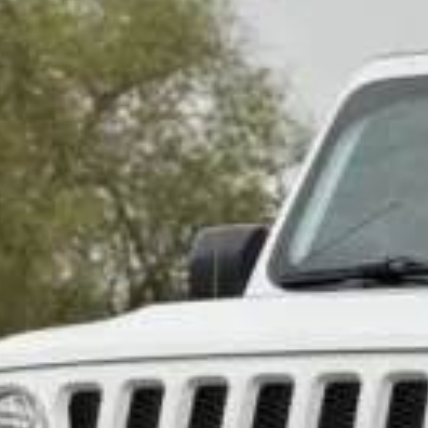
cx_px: 623
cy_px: 276
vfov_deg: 8.5
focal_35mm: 205
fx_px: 2868
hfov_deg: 8.4
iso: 64
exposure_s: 1/2110
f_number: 1.78
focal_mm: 6.76
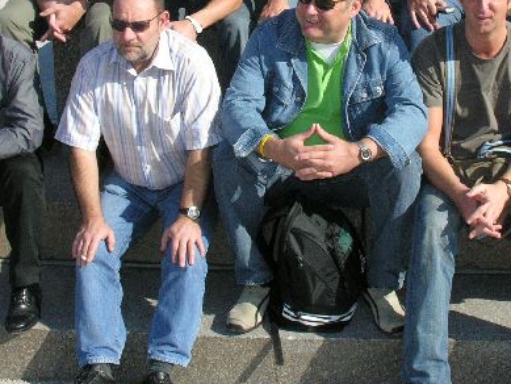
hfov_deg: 26.9
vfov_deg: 20.2
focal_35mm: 72
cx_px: 317
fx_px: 1063
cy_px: 75
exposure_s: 1/462
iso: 200
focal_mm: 8.9
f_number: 8
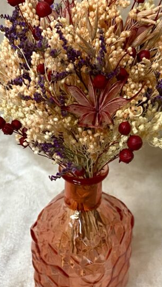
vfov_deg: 39.0
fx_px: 404
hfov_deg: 22.6
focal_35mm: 53
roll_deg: -0.5
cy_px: 173
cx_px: 94
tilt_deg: -38.0
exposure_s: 1/60
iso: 320
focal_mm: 4.25
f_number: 1.8
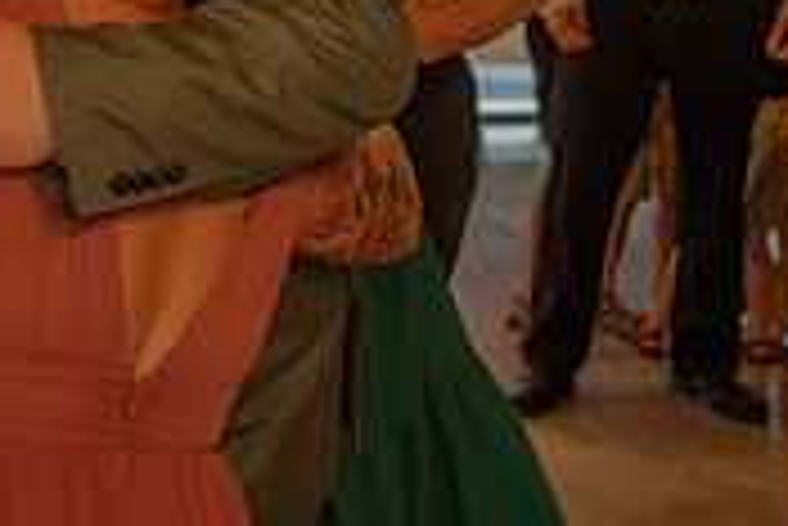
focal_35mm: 116
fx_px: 2541
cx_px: 0
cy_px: 99
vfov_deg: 11.8
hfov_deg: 17.2
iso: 640
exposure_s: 1/200
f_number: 2.5
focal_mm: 35
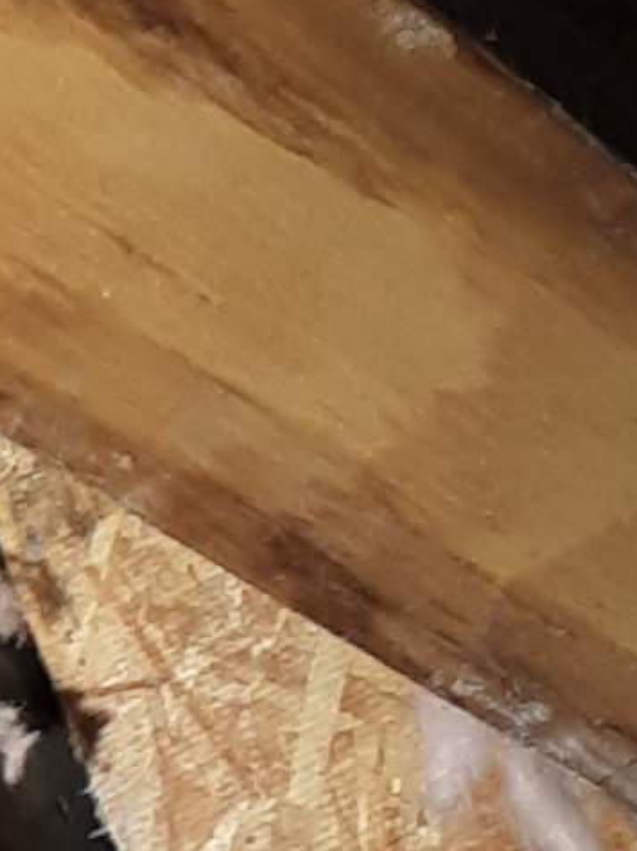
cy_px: 393
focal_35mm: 186
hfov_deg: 7.5
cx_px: -863
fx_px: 4568
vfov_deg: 10.6
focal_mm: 2.91
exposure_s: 1/40
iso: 50
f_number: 1.9
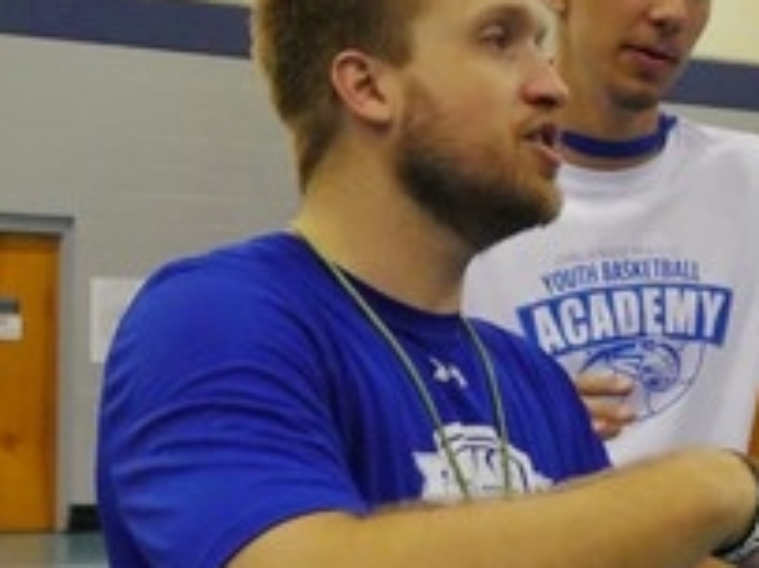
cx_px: 464
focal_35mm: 90
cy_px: 433
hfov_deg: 21.7
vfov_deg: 16.3
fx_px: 1972
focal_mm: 19
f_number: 5.6
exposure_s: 1/125
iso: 6400
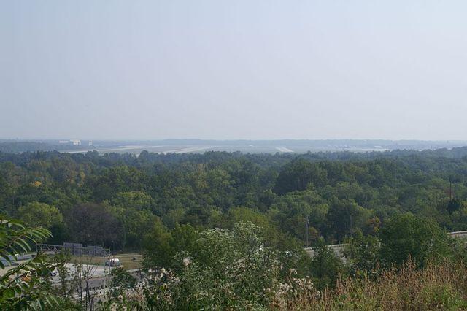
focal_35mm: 75
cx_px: 234
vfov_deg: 18.2
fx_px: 972
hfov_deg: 27.0
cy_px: 156
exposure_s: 1/200
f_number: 13
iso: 100
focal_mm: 50
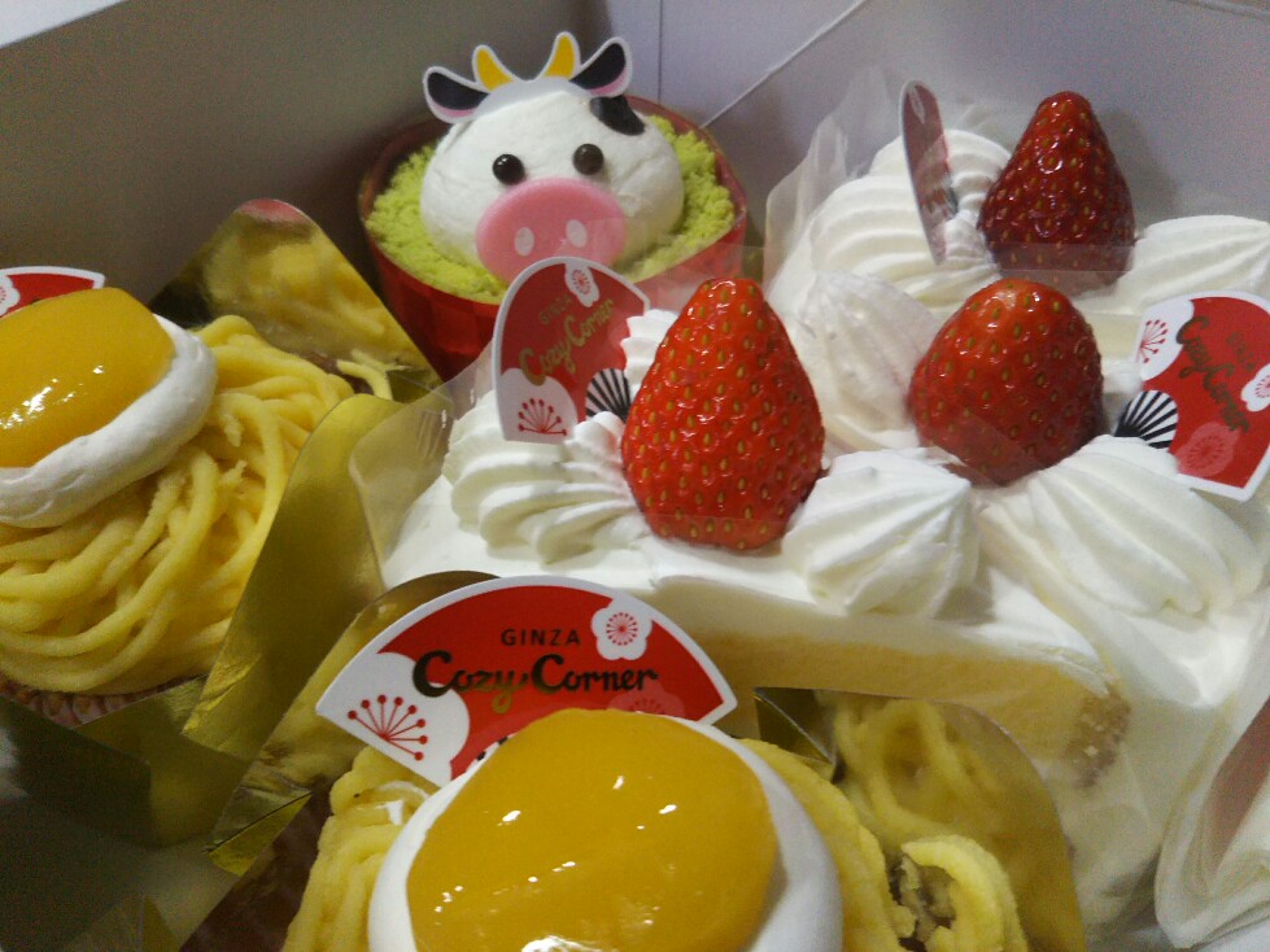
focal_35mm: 30
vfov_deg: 46.8
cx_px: 635
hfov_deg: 60.0
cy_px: 476
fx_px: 1101
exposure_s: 1/60
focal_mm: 4
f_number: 2.2
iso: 160
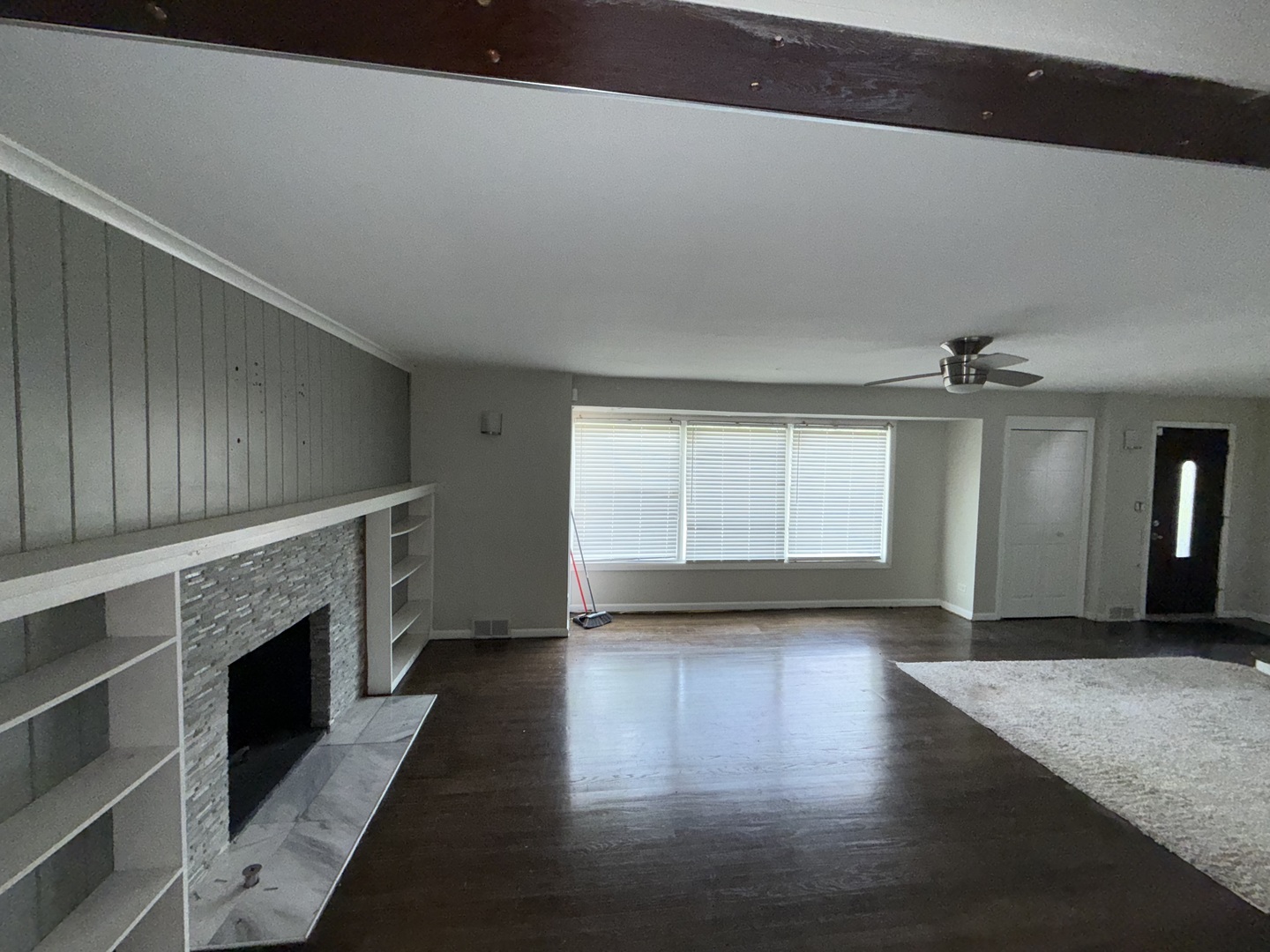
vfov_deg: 85.7
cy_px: 476
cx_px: 635
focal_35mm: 14
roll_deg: -1.2
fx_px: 514
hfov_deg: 102.1
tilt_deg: -3.1
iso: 80
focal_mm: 2.22
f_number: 2.2
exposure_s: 1/122
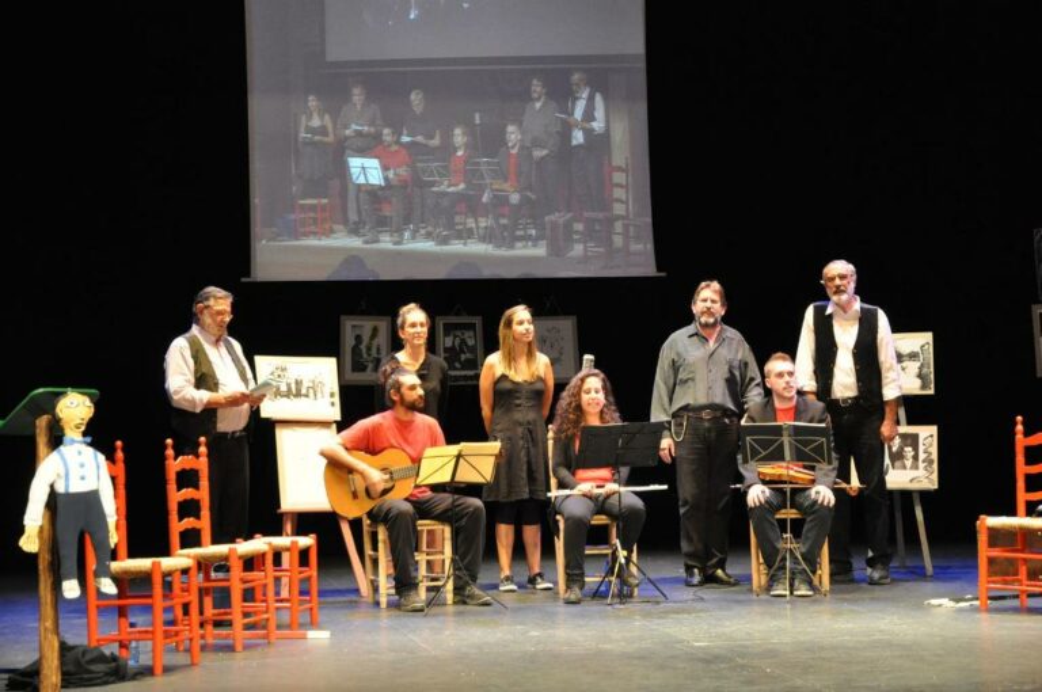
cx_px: 521
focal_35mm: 82
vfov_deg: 16.5
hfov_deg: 24.6
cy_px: 346
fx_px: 2385
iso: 2000
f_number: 5.3
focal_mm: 55
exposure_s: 1/40
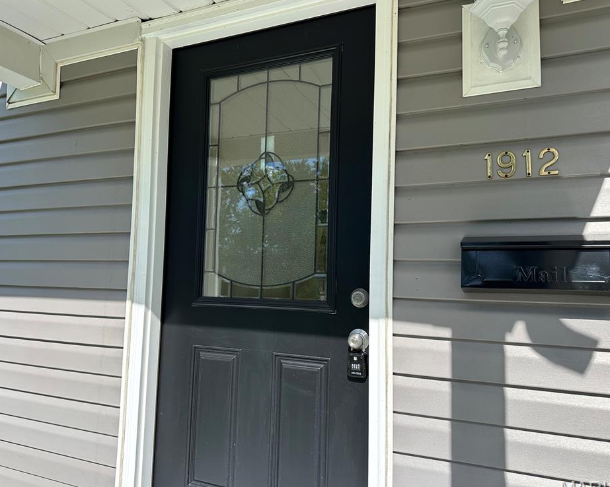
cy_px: 249
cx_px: 288
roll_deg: -1.7
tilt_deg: +1.5
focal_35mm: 26
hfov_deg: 66.0
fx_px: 469
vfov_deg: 54.9
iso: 80
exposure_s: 1/2809
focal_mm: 6.86
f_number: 1.78
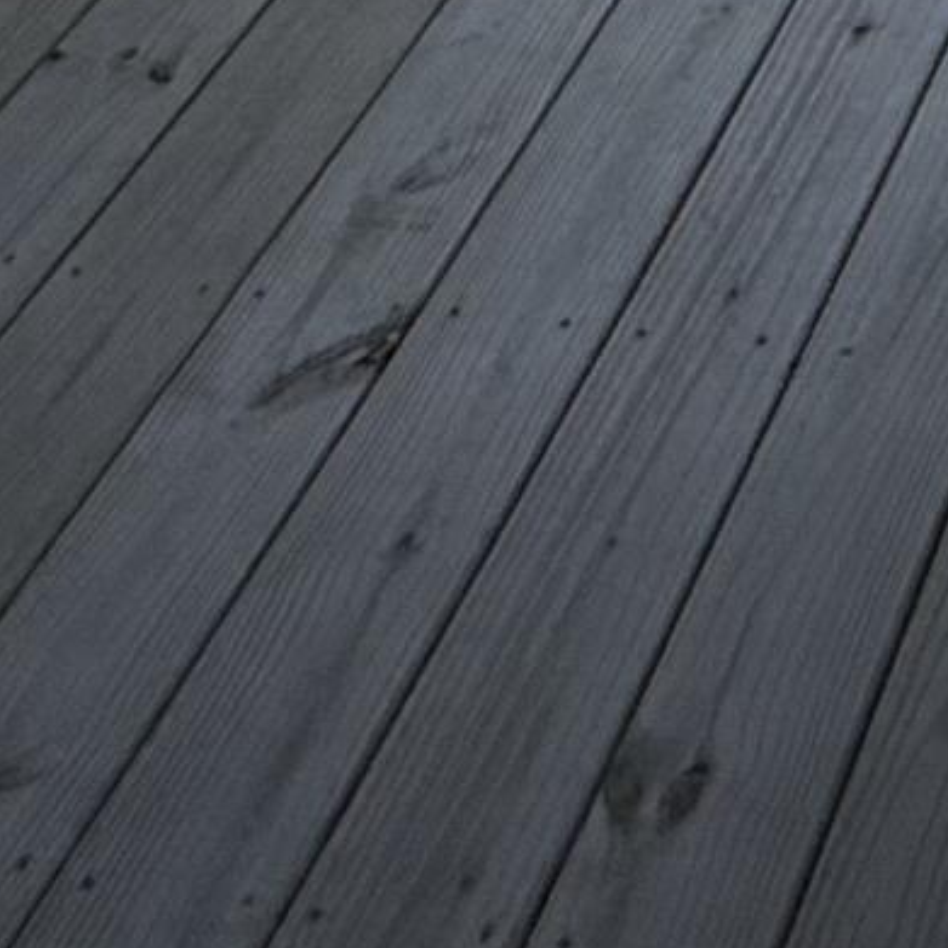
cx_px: 1578
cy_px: -1610
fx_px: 2943
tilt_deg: -8.4
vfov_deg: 12.3
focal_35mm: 95
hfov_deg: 16.1
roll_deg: +1.8
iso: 50
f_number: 2.2
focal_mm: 2.22
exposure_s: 1/1961
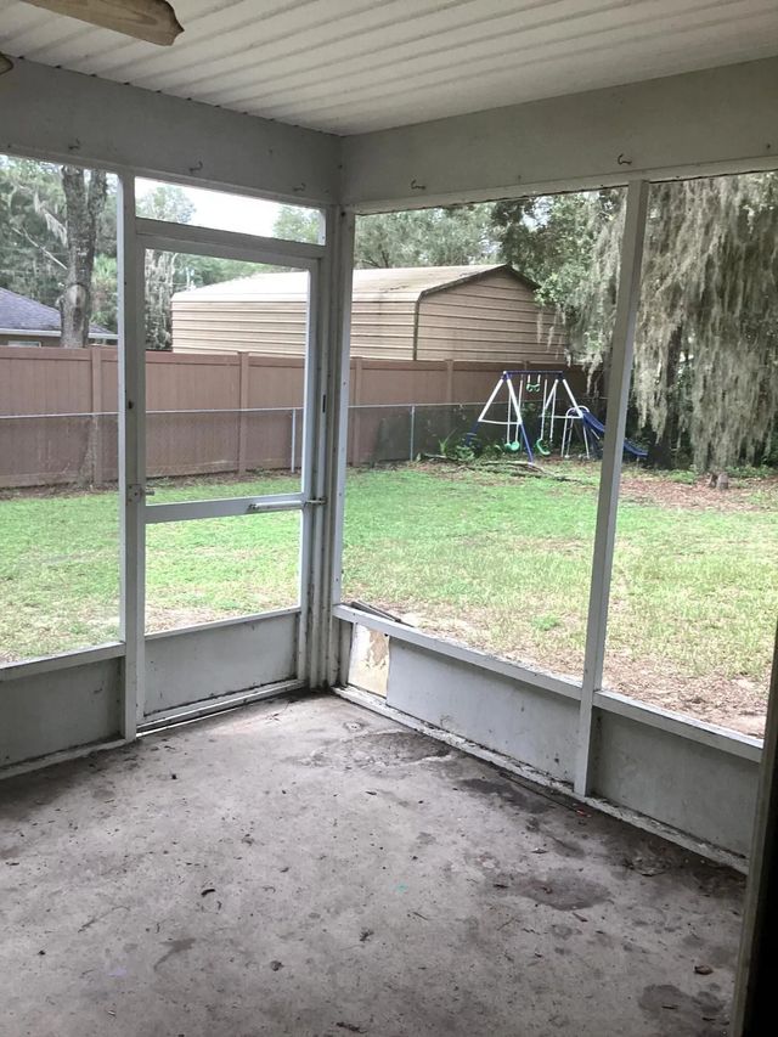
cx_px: 389
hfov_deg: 45.5
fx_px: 929
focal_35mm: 31
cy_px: 518
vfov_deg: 58.3
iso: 64
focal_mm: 3.3
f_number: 2.4
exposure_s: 1/120
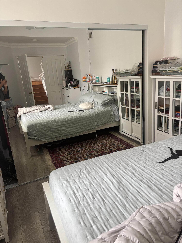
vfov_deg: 67.3
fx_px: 182
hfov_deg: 53.1
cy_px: 122
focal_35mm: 26
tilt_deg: -16.9
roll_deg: +3.8
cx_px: 91
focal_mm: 5.96
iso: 125
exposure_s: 1/121
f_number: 1.6
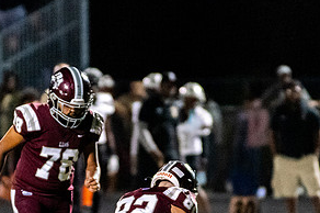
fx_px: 5860
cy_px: 194
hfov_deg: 3.1
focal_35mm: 660
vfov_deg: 2.1
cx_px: 151
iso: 5000
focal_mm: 200
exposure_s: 1/800
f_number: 2.8
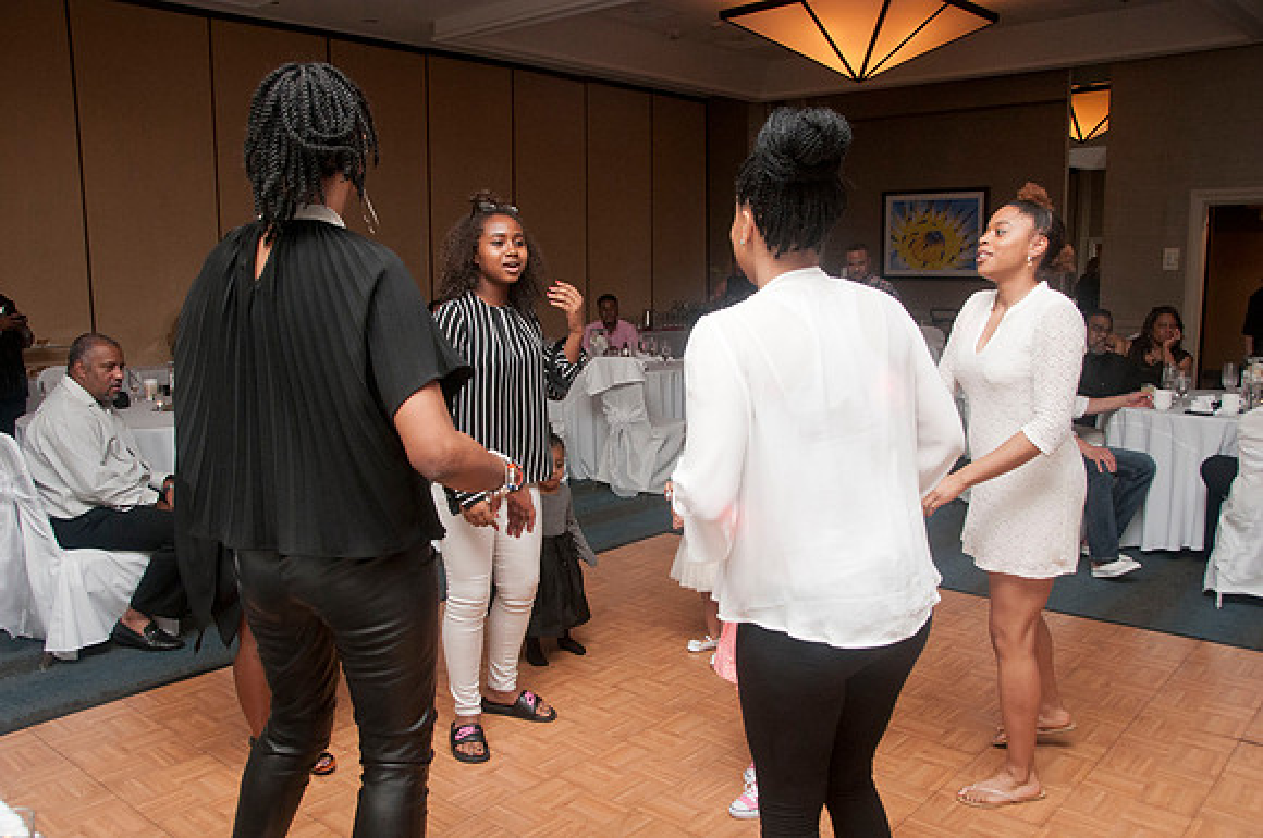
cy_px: 419
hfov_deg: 62.0
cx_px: 632
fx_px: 1051
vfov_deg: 43.5
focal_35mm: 30
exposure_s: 1/125
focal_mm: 20
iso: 800
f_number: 5.6
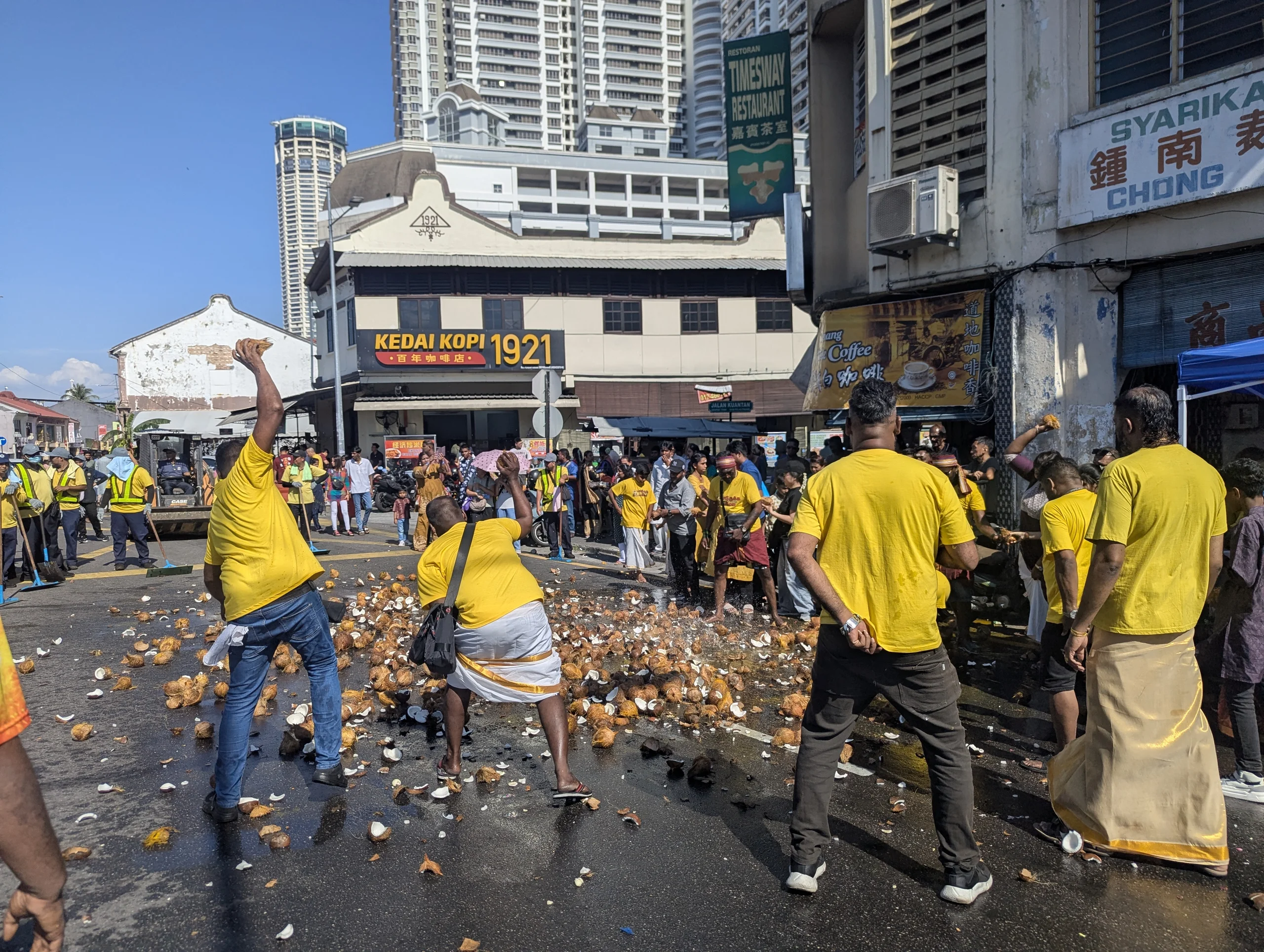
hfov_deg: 71.5
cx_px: 632
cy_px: 476
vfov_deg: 56.9
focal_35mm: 24
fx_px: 878
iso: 45
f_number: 1.85
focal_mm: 6.81
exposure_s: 1/3650
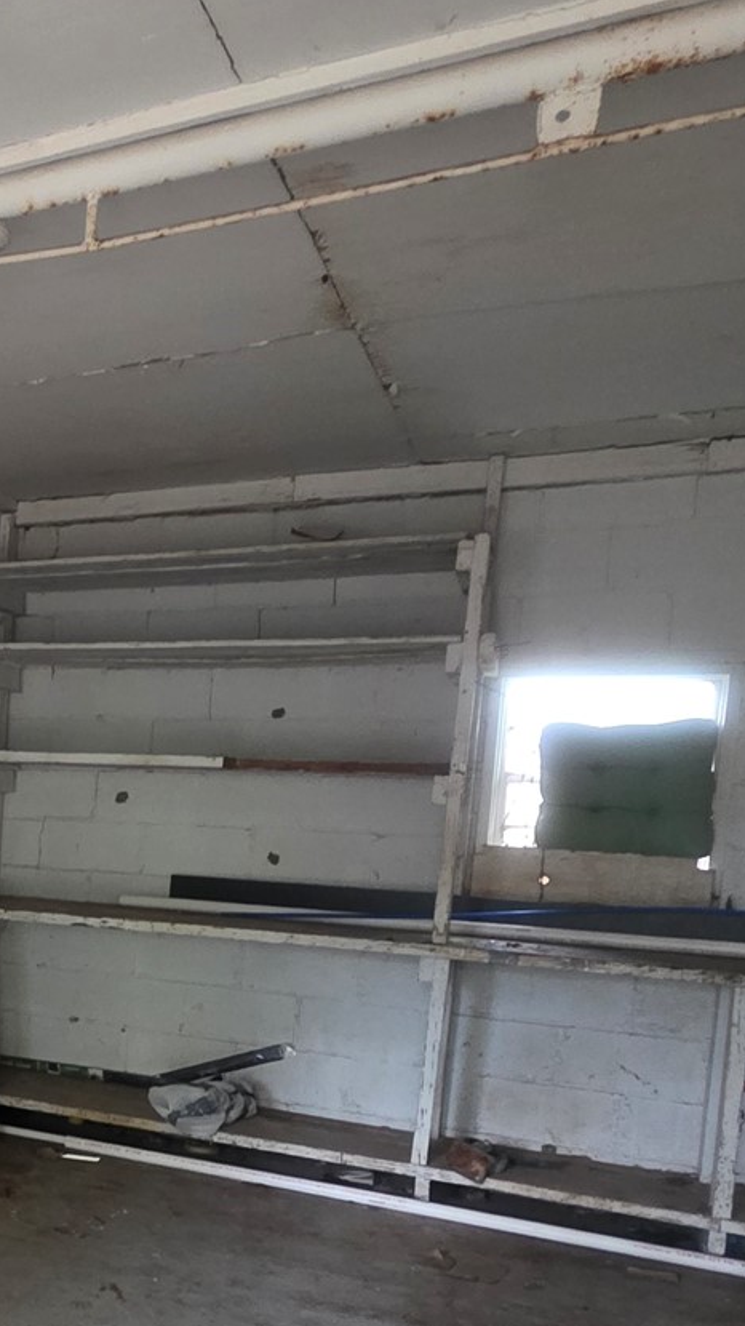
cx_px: -321
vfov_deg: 55.3
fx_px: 1230
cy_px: 902
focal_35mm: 35
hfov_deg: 26.3
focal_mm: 2.2
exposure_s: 1/60
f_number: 1.9
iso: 640
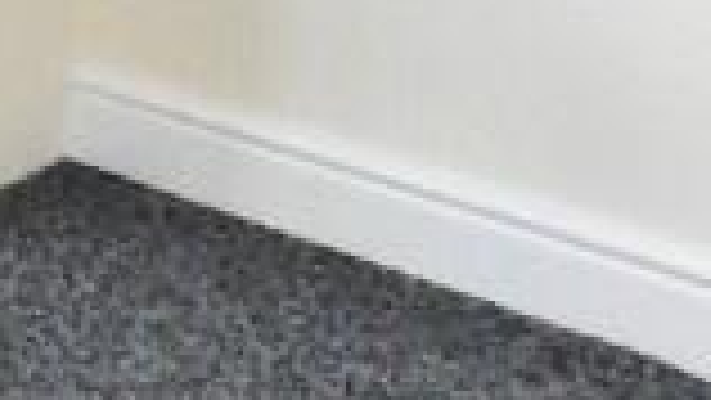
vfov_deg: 11.1
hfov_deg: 18.5
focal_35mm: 102
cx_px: -369
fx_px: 1924
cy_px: -312
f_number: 13
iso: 12800
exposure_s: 1/200
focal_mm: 10
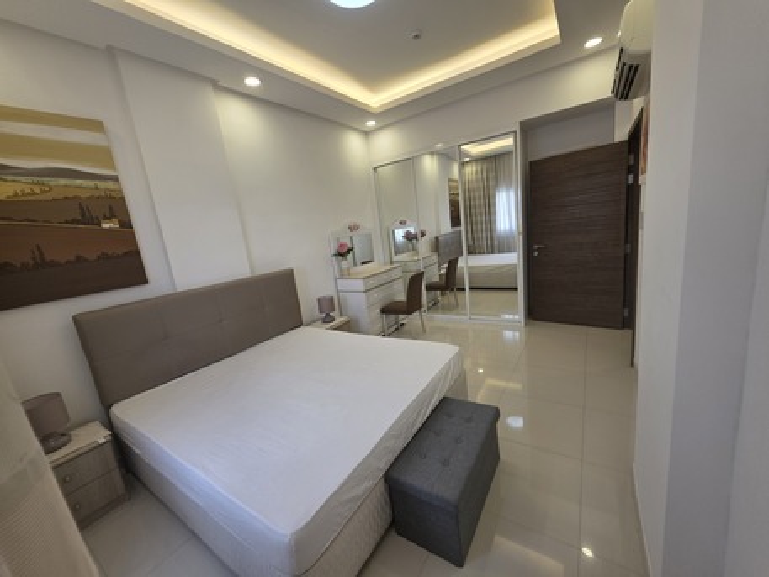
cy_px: 288
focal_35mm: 13
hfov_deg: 106.2
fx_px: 289
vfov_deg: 89.9
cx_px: 384
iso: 64
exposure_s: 1/100
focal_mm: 2.2
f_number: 1.9
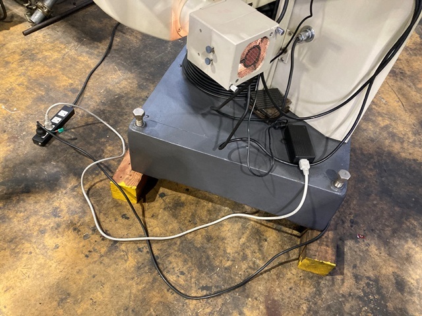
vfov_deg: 49.7
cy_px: 158
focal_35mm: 28
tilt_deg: -51.2
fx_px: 341
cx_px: 211
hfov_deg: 63.4
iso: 400
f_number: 1.8
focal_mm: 3.99
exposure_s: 1/40
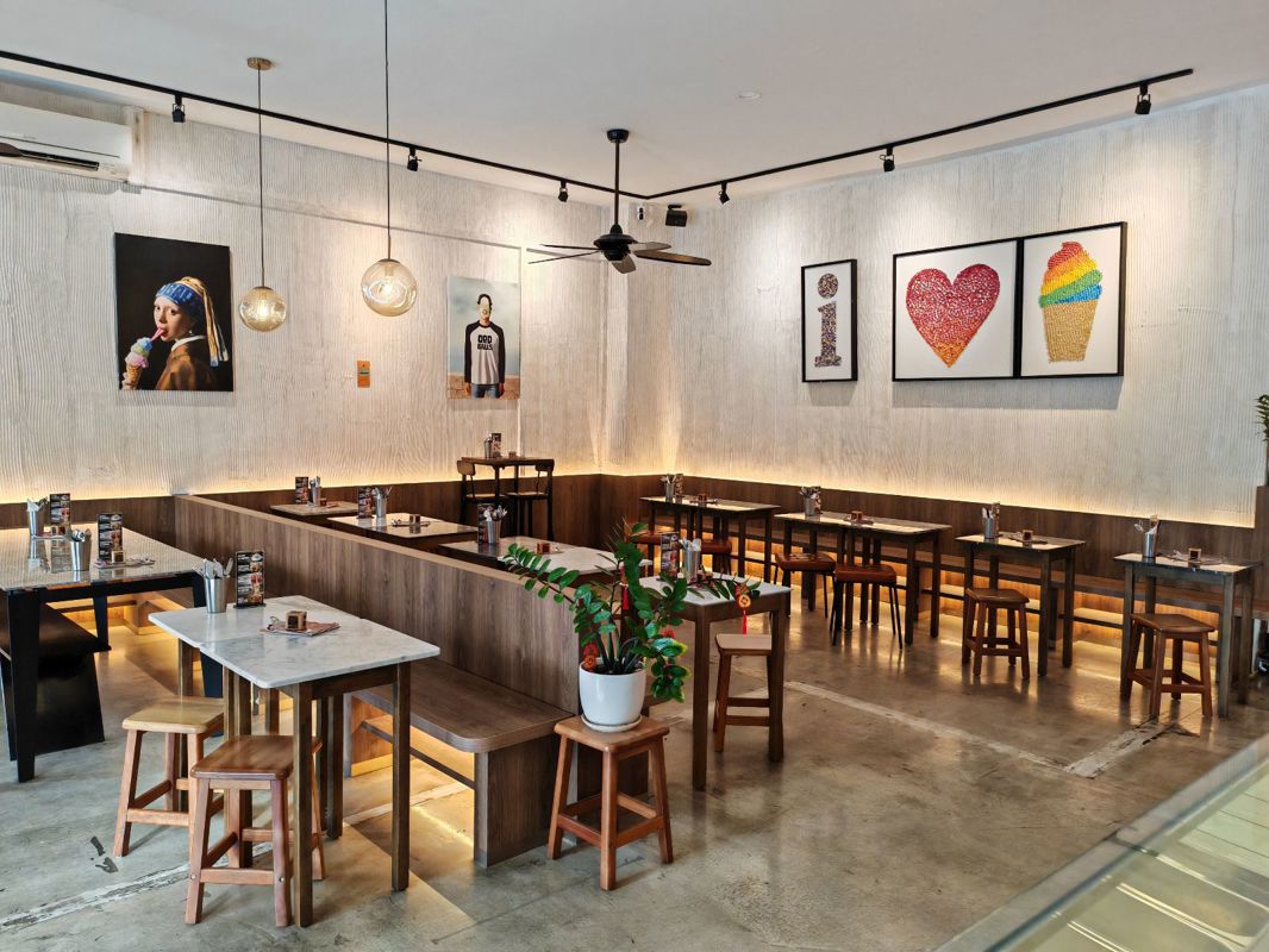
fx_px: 917
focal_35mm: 25
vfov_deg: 54.9
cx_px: 634
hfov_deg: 69.4
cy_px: 476
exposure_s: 1/100
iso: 400
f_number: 1.9
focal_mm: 5.3
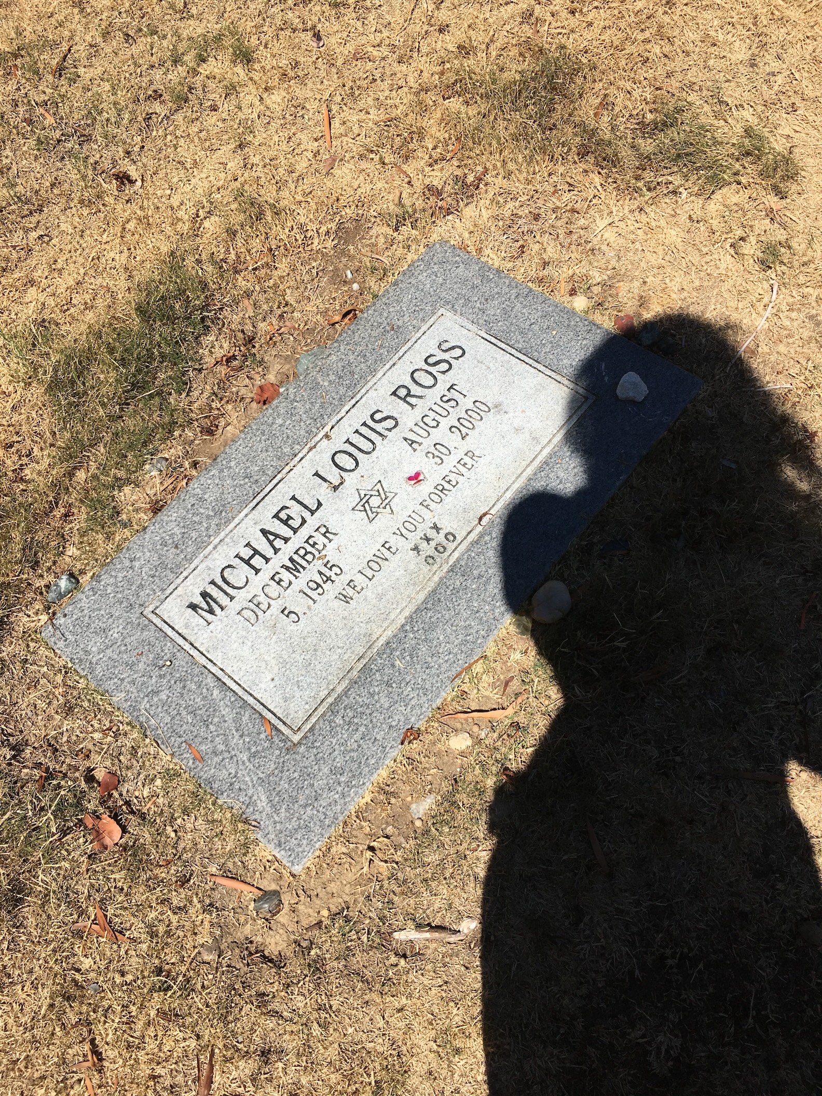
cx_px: 411
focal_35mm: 29
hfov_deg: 48.2
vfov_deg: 61.7
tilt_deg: -55.4
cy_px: 548
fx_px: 918
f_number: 2.2
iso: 25
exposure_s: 1/2137
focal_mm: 4.15
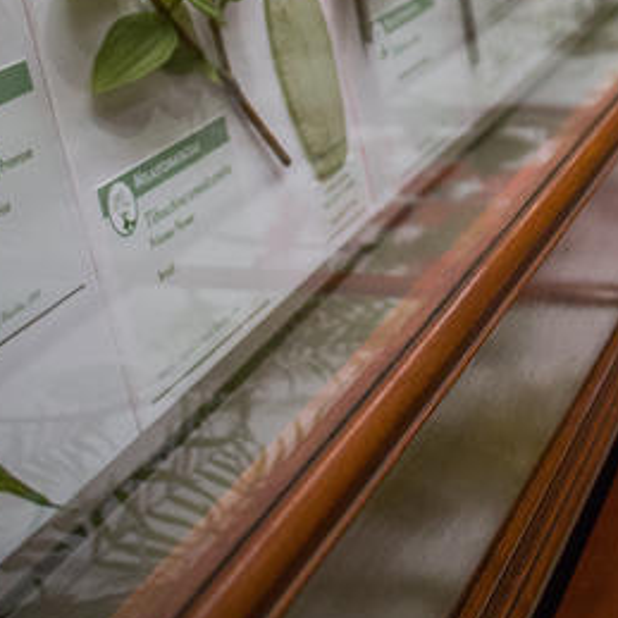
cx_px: 594
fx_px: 1717
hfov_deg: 19.9
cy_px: -55
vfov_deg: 19.6
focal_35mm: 85
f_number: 3.5
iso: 800
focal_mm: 18
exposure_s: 1/160
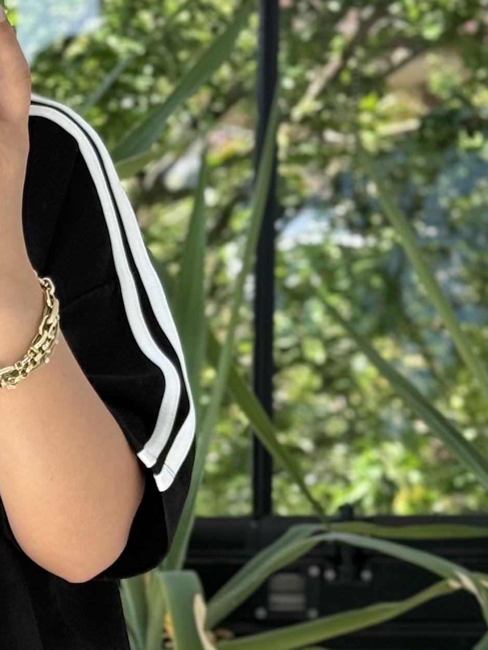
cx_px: -73
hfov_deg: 9.5
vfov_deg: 12.7
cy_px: 646
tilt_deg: -22.4
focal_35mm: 154
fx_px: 2894
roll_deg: +0.6
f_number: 1.78
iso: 64
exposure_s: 1/398
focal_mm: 6.76
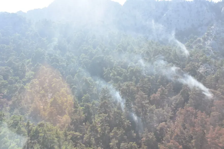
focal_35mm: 33
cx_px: 112
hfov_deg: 57.2
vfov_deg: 39.9
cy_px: 74
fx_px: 205
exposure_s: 1/500
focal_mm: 22
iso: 800
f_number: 8
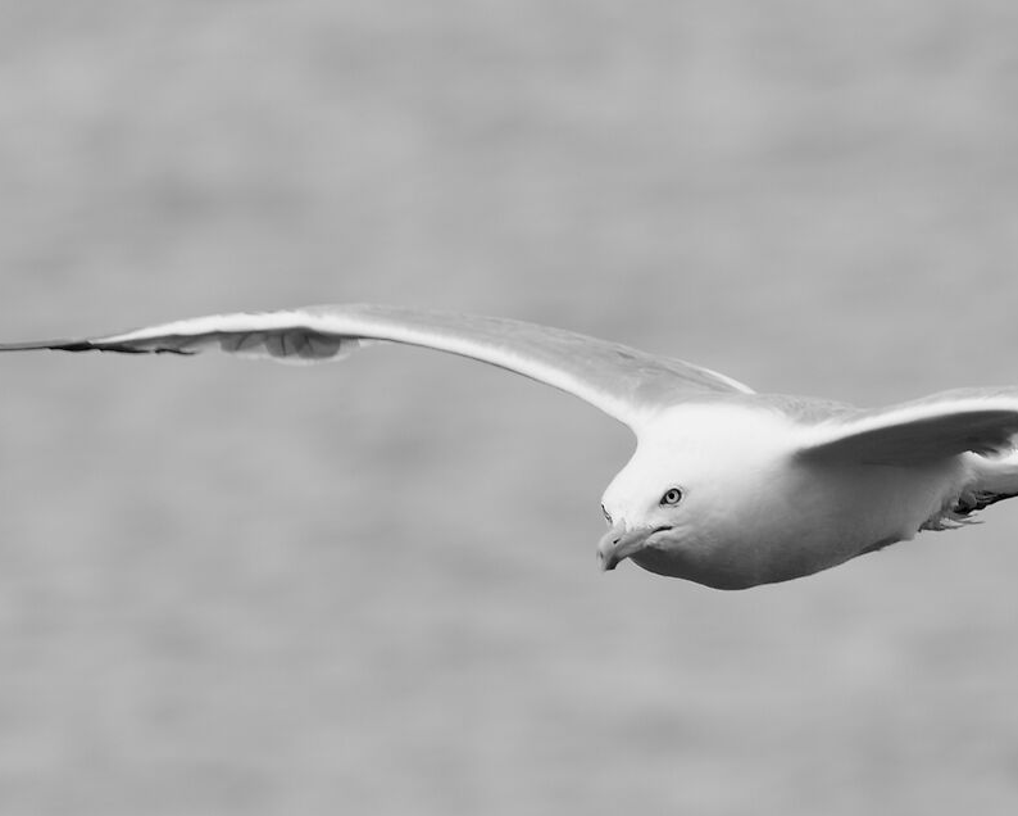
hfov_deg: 1.1
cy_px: 529
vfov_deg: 0.9
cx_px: 863
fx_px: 51244
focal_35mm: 1700
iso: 250
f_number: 11
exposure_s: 1/500
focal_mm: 600
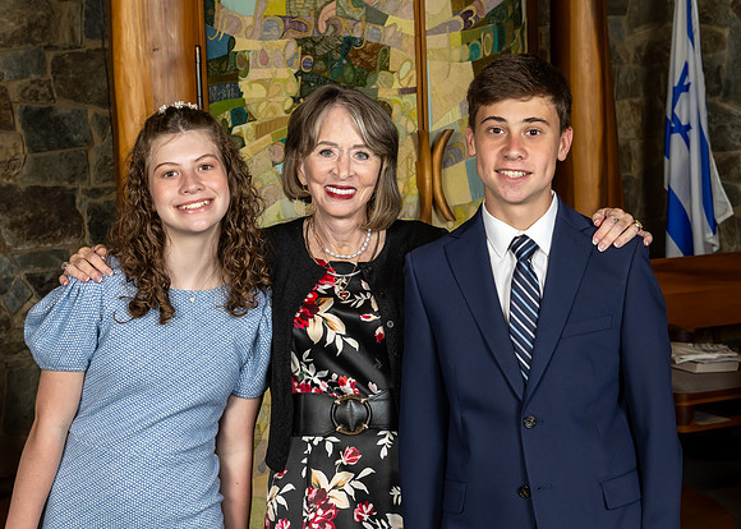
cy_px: 273
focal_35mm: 81
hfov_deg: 24.6
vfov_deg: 17.7
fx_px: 1700
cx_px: 340
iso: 640
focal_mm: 48
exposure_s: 1/200
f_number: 8
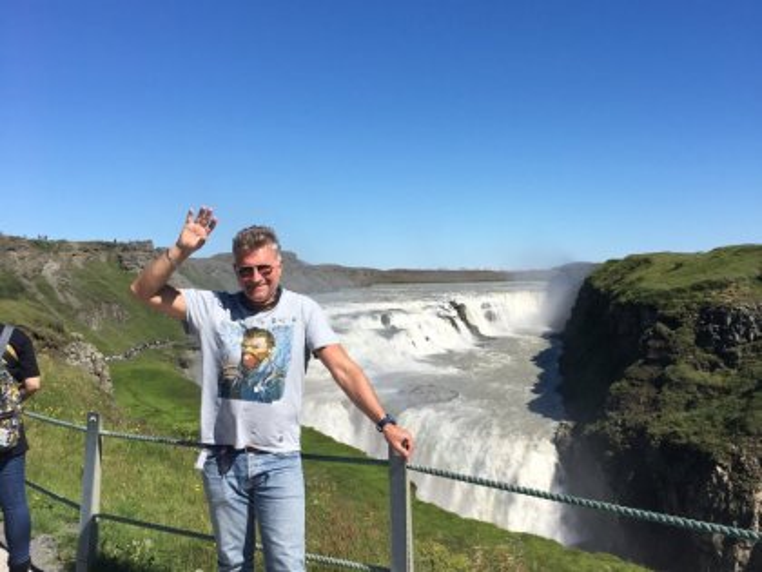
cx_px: 381
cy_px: 286
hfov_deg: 61.7
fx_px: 638
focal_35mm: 29
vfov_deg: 48.2
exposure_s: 1/1923
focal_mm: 4.15
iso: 25
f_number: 2.2
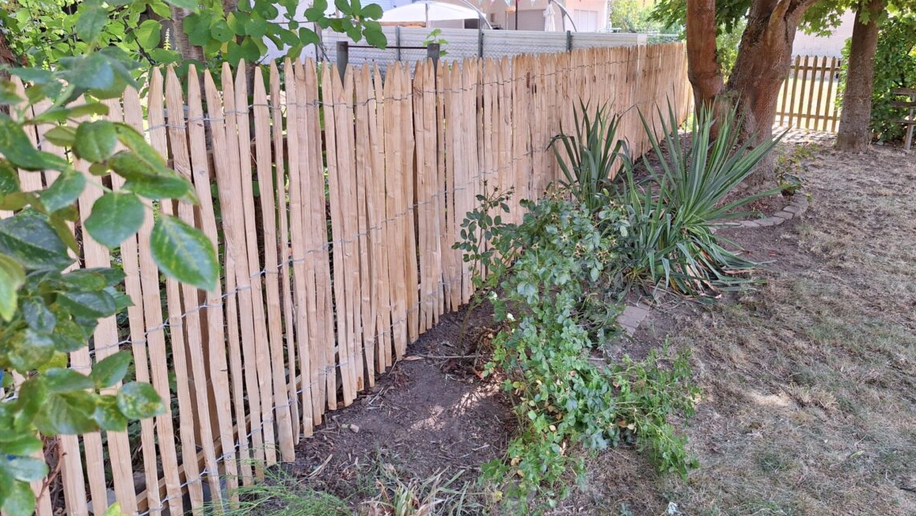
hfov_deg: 71.9
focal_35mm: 26
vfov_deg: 44.2
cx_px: 454
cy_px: 207
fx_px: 632
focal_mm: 5.54
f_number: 1.8
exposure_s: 1/301
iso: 40
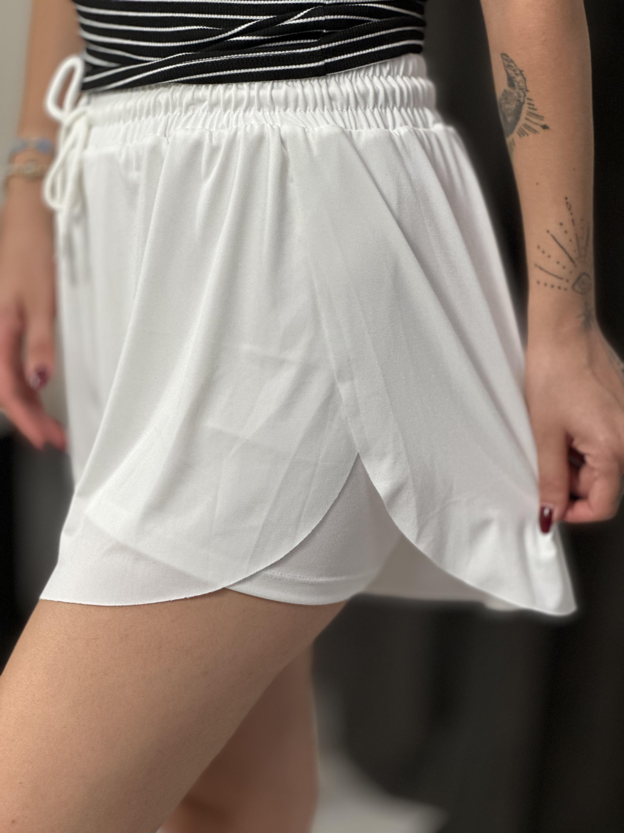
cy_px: 416
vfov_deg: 25.3
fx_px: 1851
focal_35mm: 77
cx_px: 312
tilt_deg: -13.3
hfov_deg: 19.1
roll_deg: +0.4
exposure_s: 1/100
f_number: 2.8
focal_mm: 9
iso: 125
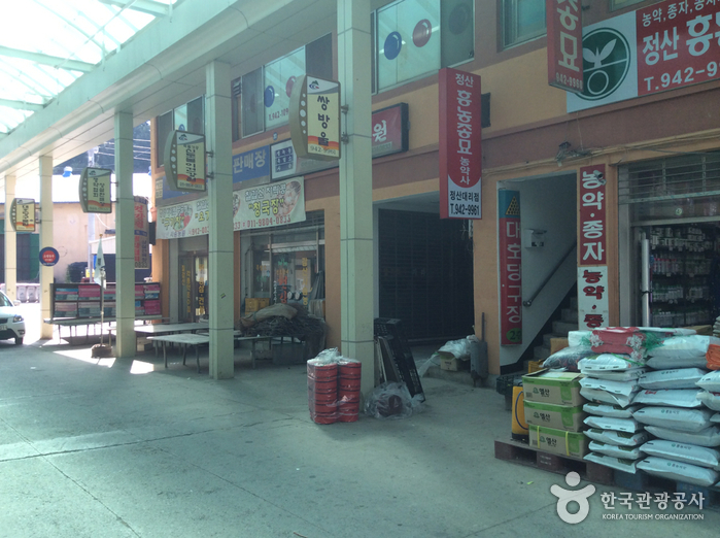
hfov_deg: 55.4
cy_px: 269
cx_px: 360
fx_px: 685
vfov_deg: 42.8
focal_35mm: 33
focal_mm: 3.3
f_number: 2.4
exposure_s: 1/183
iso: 32
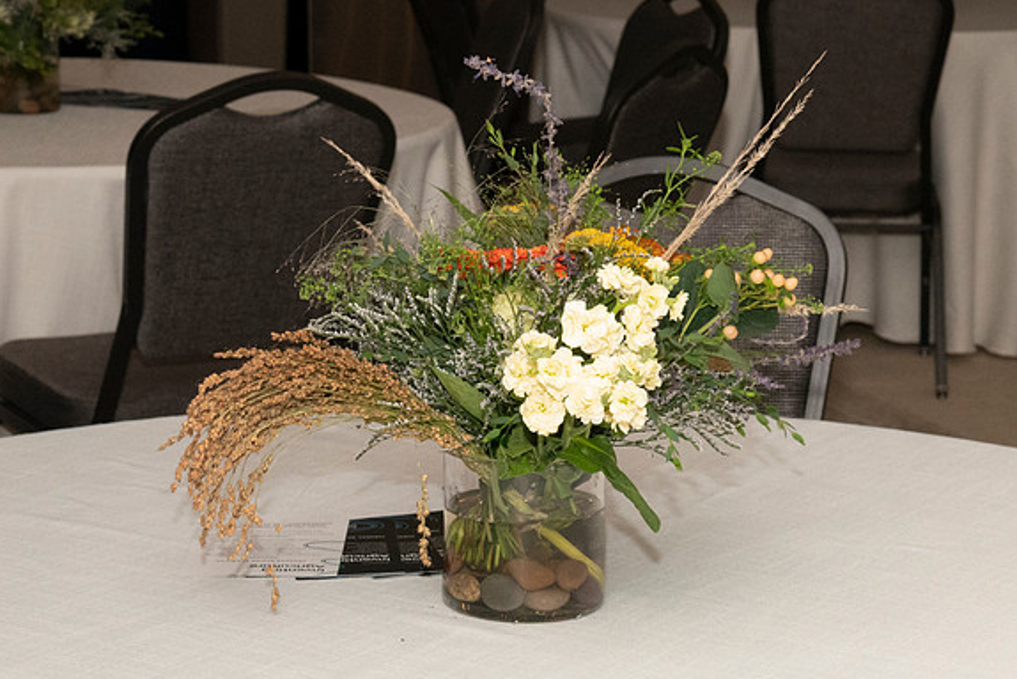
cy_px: 331
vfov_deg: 12.3
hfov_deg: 18.4
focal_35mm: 111
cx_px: 475
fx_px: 3136
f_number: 13
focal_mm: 68
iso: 5000
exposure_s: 1/200
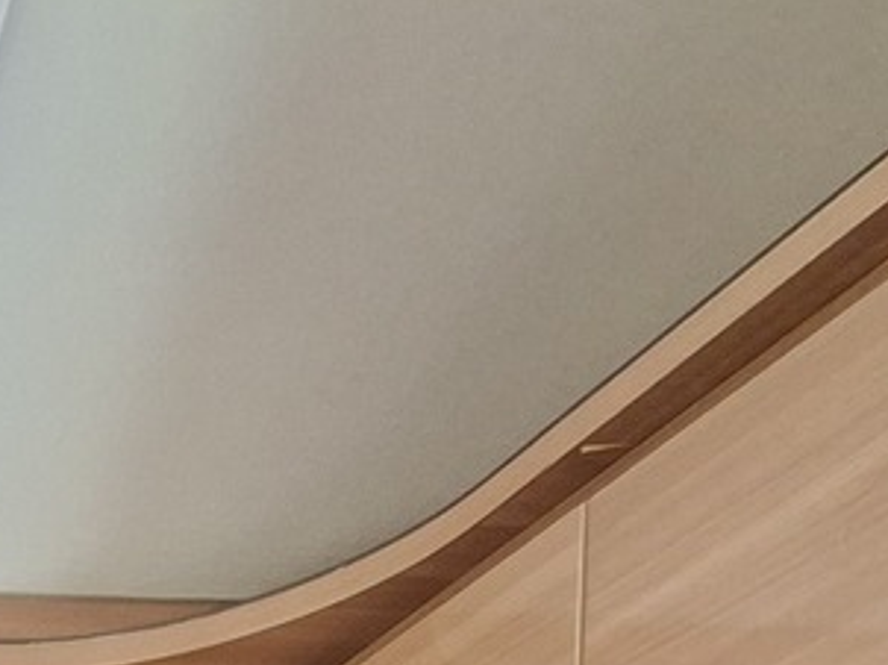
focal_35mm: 62
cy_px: 1527
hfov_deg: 22.3
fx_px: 1589
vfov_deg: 15.4
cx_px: -609
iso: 80
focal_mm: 1.74
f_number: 2.2
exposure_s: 1/40
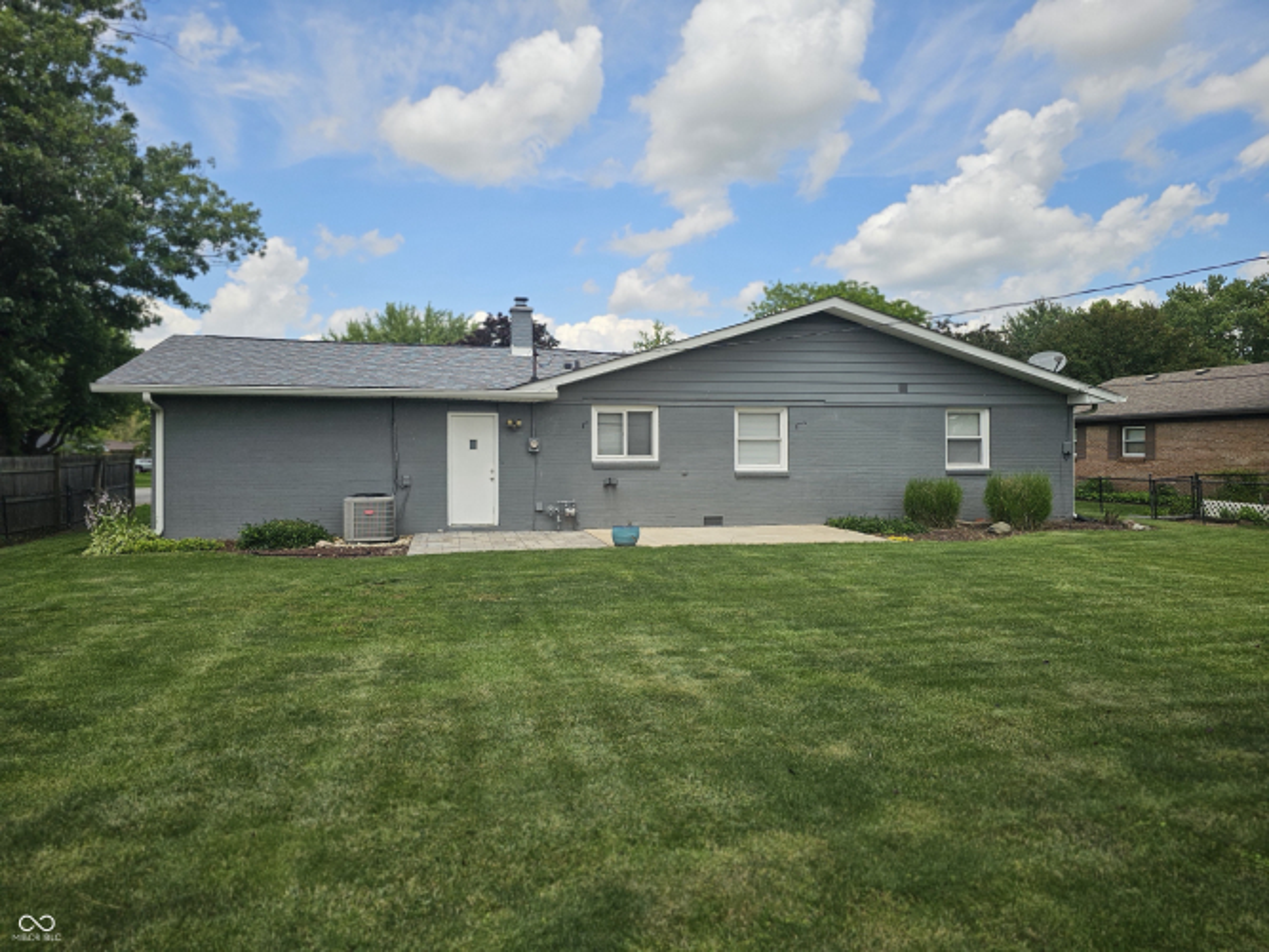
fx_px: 843
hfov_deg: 73.9
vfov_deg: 58.9
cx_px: 634
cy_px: 476
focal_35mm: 23
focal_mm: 6.3
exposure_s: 1/968
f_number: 1.7
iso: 10
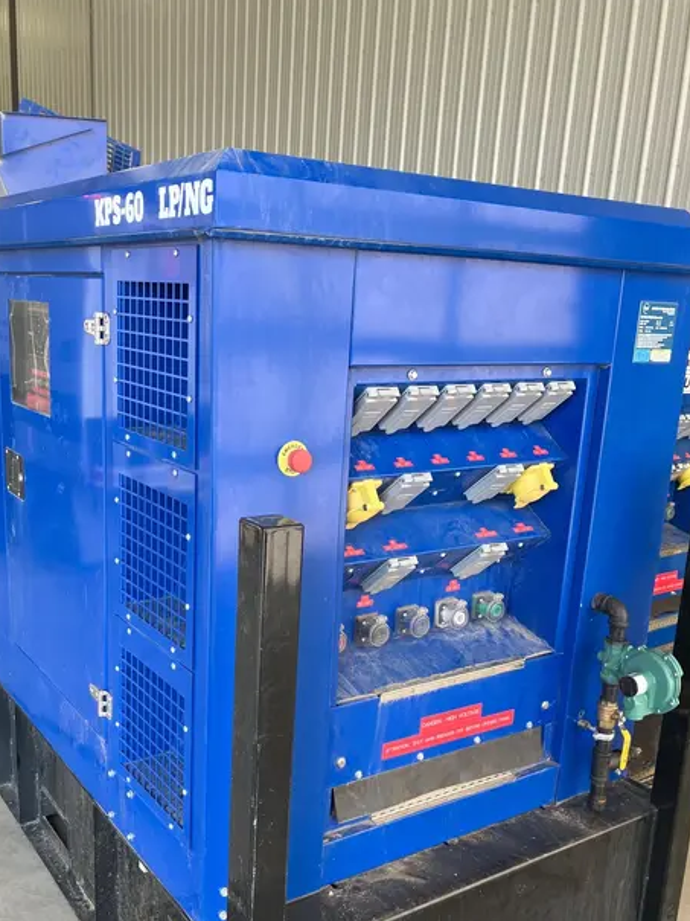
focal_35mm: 34
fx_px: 904
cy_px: 553
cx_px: 288
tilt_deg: -14.6
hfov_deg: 41.7
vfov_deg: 53.6
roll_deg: -2.3
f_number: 1.8
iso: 50
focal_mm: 3.99
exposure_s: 1/60
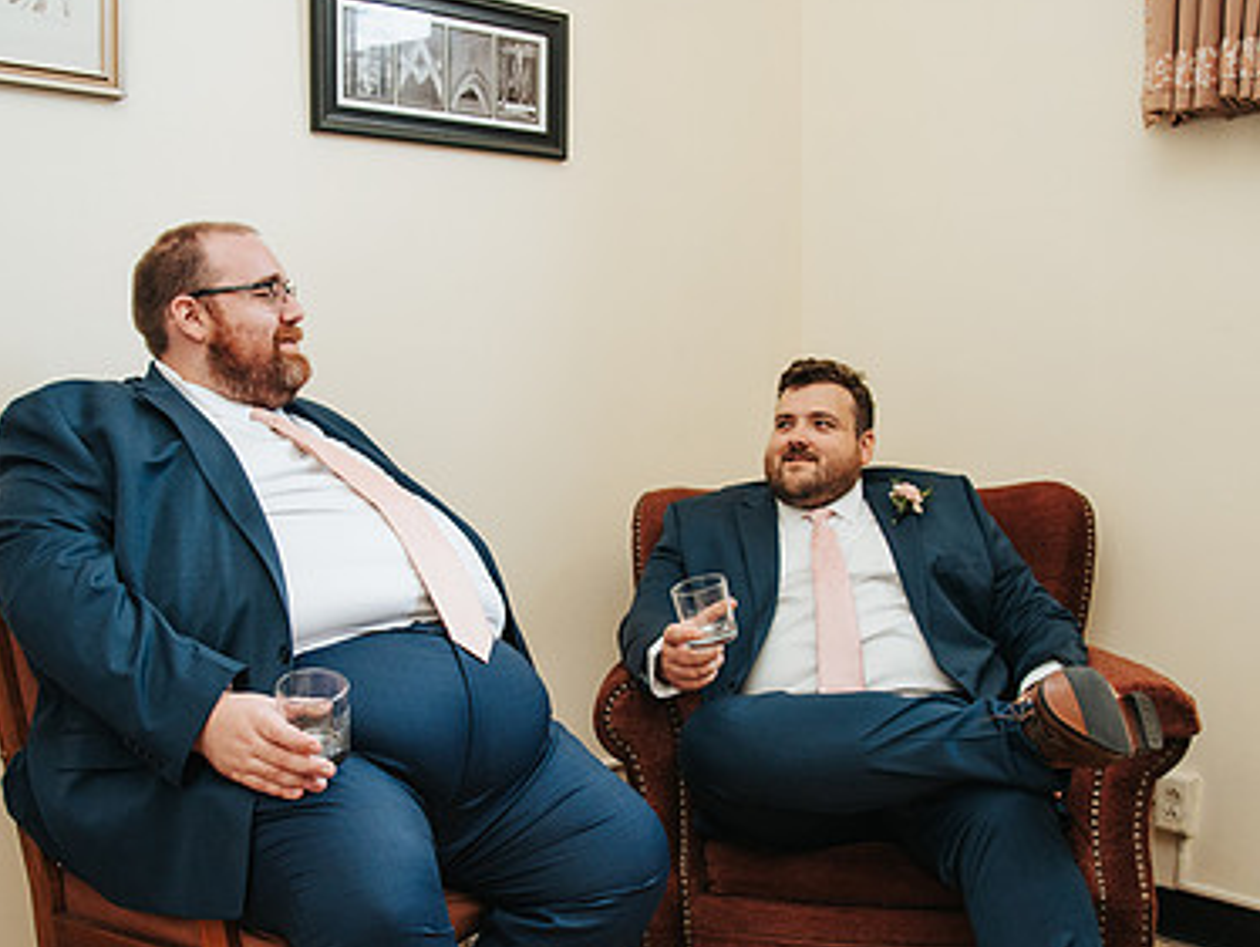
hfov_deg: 51.2
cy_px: 575
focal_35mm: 36
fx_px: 1311
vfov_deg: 39.5
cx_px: 539
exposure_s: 1/200
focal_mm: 24
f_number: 4
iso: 800
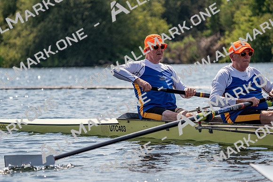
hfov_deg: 10.3
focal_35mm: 200
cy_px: 91
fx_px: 1517
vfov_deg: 6.9
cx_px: 136
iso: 160
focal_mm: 200
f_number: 5.6
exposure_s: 1/1600
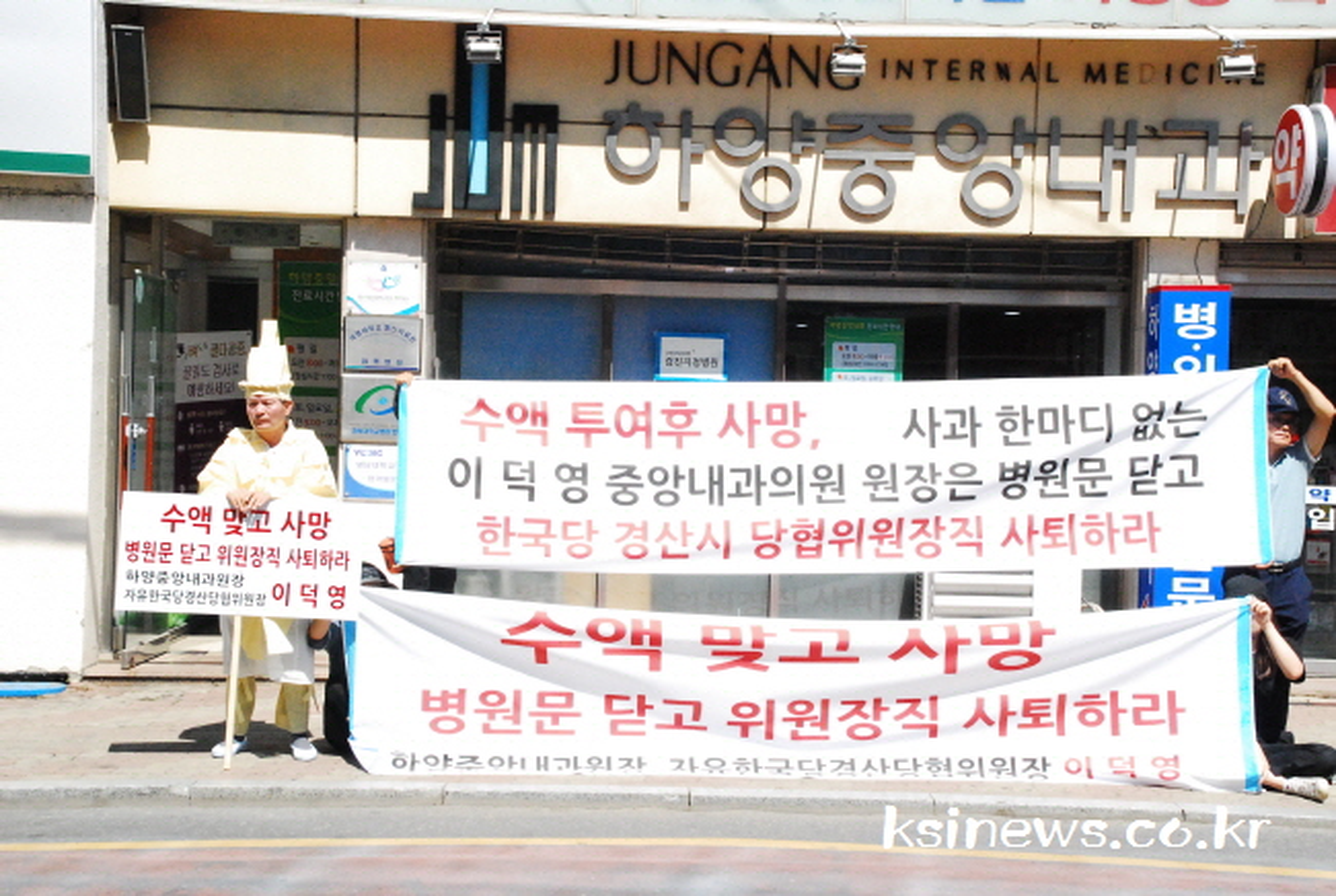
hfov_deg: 35.0
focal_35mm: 57
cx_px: 668
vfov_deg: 23.9
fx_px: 2119
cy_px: 448
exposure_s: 1/1600
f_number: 13
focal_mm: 38
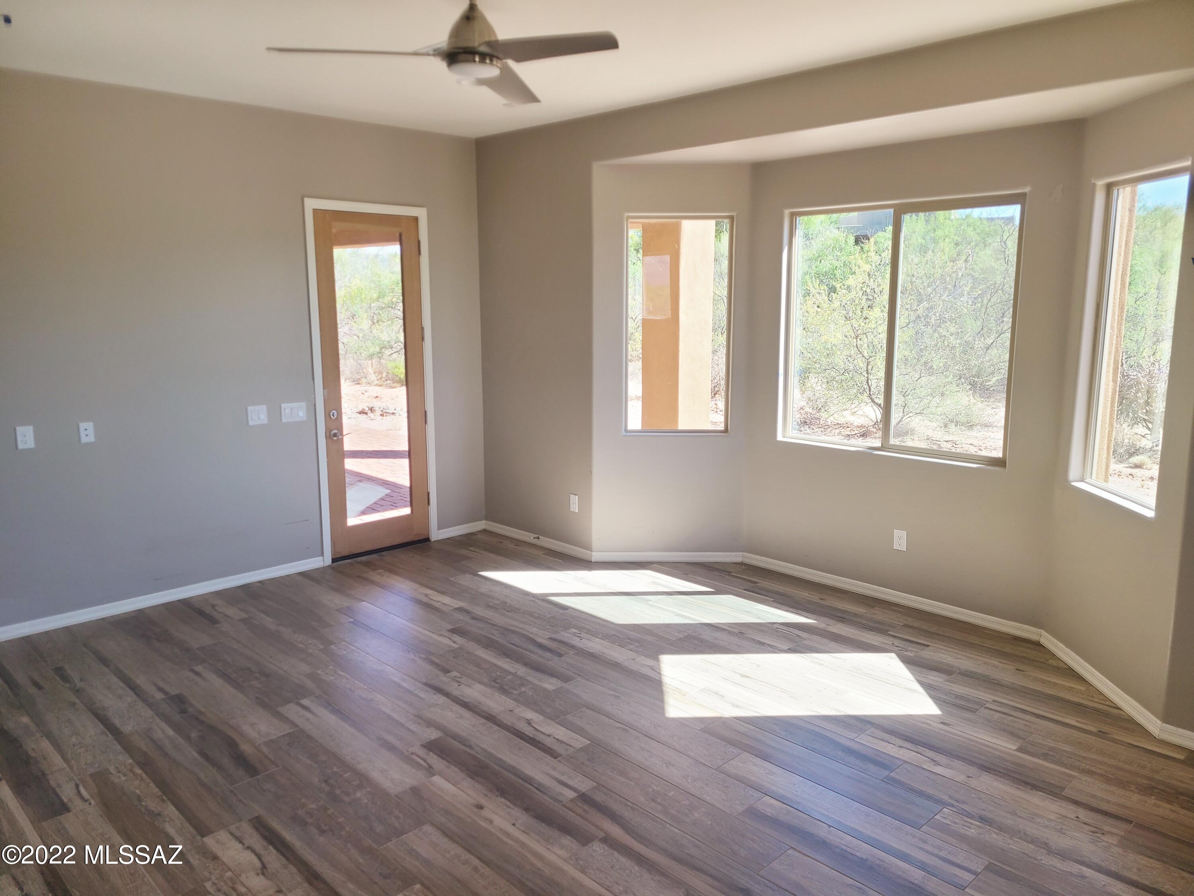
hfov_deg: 67.3
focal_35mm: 26
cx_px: 597
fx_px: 897
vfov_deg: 53.1
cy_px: 448
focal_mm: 5.4
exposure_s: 1/305
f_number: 1.8
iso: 40
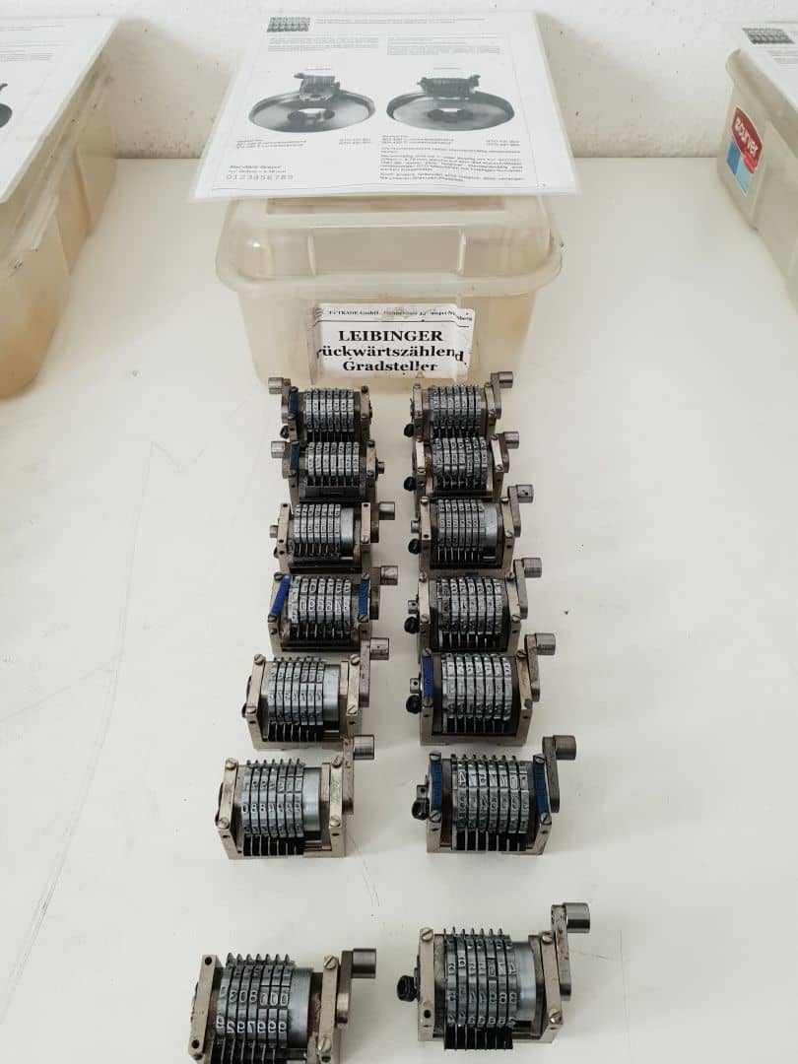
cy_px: 532
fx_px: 799
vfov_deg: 67.3
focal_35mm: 26
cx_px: 399
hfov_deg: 53.1
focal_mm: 4.3
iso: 125
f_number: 2.4
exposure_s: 1/50
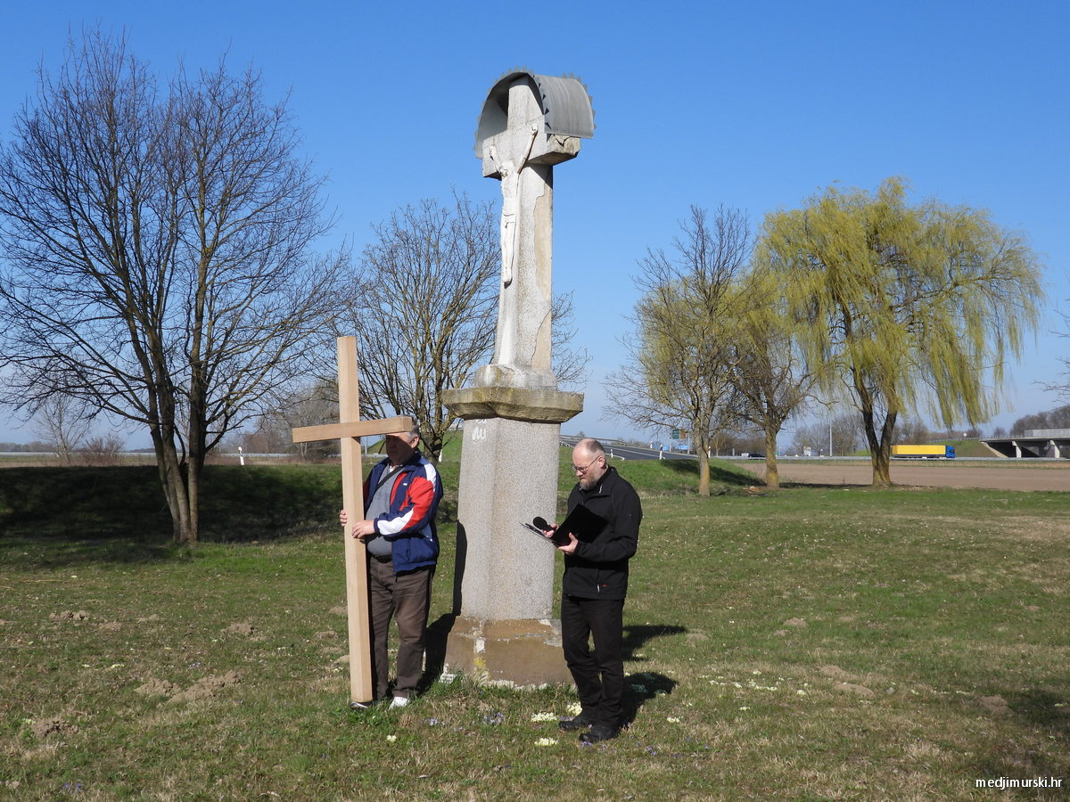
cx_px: 535
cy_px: 401
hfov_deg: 42.9
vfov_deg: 32.9
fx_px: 1360
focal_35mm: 44
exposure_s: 1/1600
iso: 100
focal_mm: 7.9
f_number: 3.2
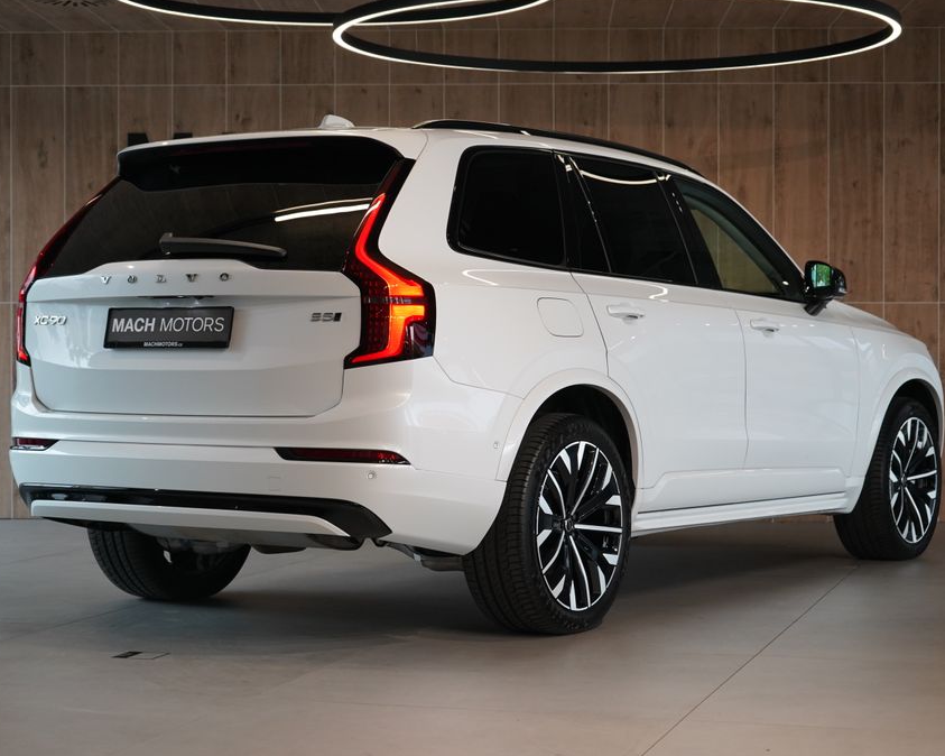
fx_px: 2041
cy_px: 377
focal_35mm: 73
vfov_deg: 21.0
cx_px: 467
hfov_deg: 26.1
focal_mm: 64
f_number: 5.6
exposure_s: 1/160
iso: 1600
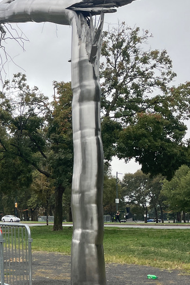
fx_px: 514
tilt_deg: -3.2
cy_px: 240
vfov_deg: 30.0
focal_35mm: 65
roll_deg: +1.4
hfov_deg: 19.4
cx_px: -56
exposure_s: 1/296
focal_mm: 4.2
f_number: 1.6
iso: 32
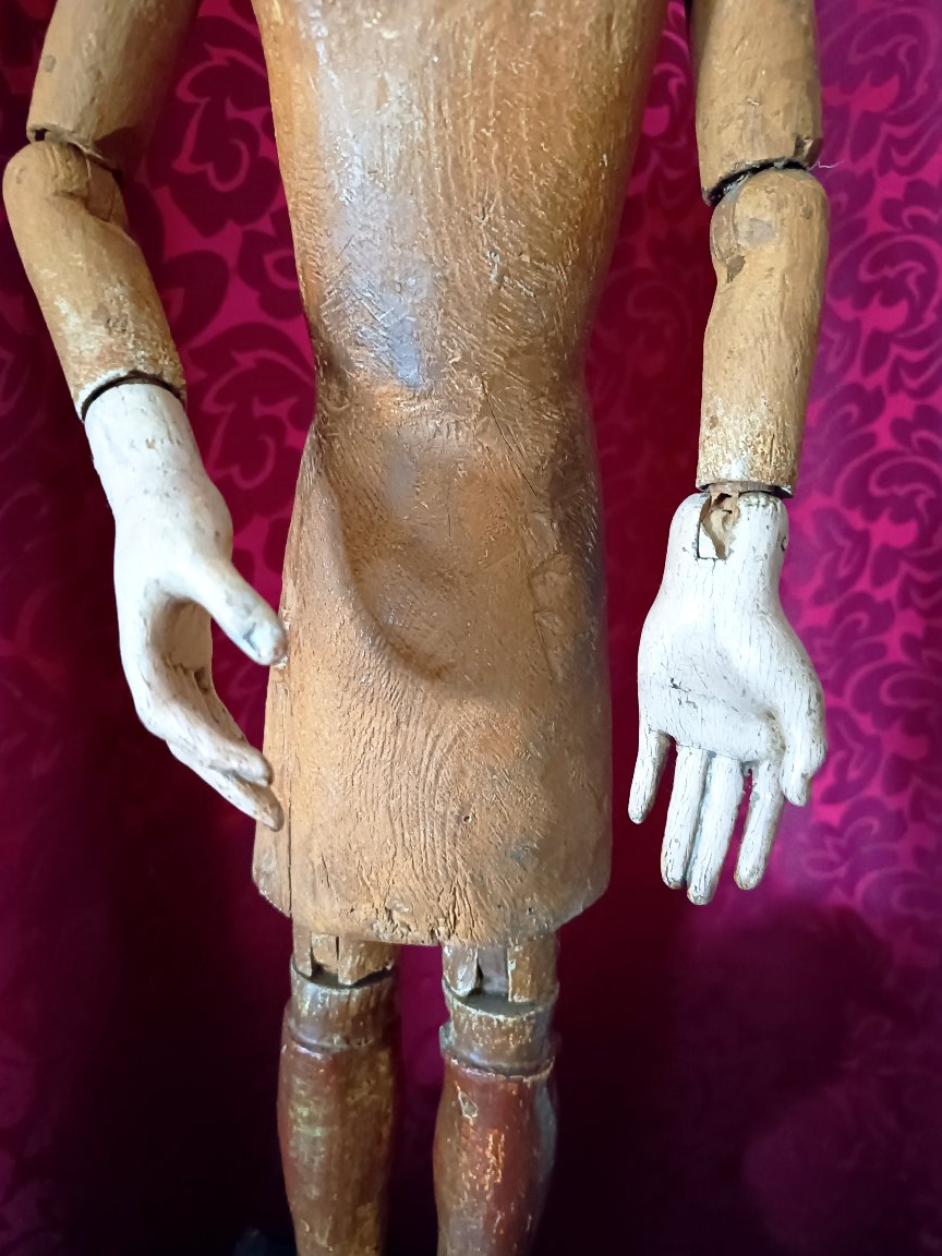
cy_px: 645
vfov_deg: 69.4
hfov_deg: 54.9
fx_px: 907
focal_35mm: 25
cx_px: 463
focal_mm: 5.24
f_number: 1.7
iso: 5478
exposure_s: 1/14.3
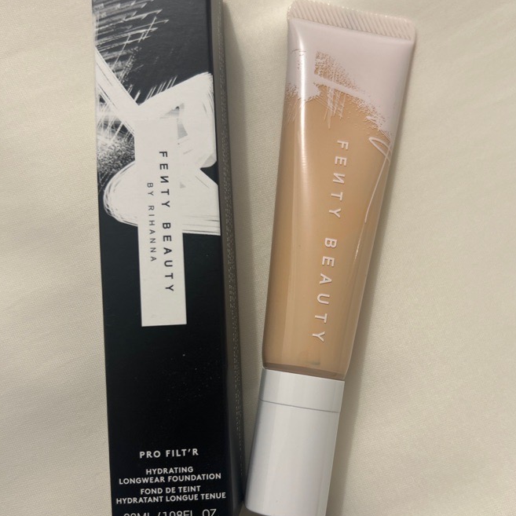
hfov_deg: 47.1
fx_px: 590
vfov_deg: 47.1
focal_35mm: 35
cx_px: 288
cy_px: 291
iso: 125
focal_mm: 5.7
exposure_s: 1/50
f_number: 1.5
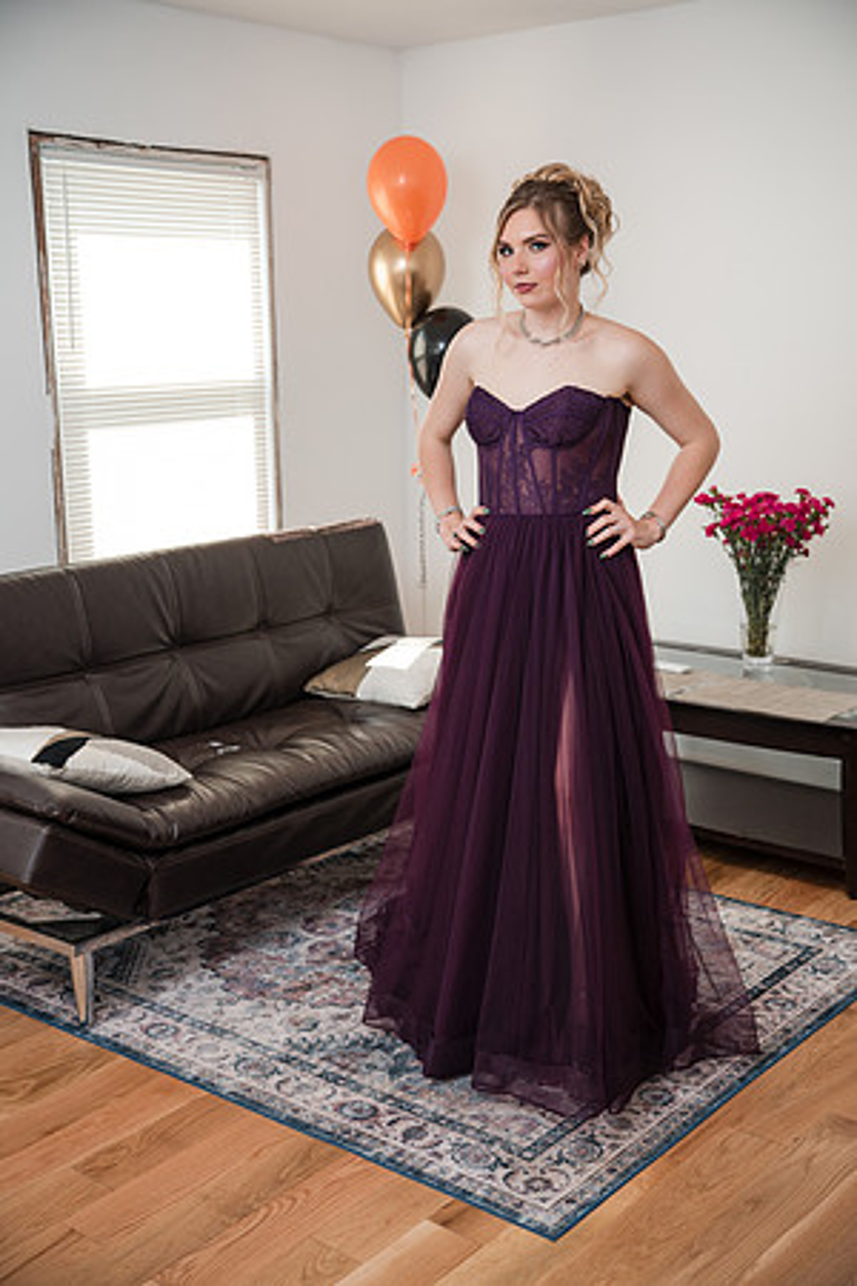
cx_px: 428
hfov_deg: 31.2
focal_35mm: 43
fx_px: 1535
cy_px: 643
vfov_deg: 45.4
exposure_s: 1/250
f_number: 3.2
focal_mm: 43
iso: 640
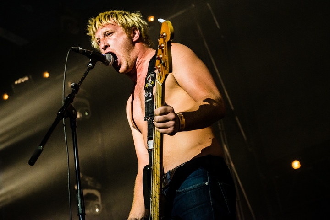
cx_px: 165
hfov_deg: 28.8
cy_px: 110
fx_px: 642
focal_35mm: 70
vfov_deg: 19.5
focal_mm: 70
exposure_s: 1/500
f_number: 5.6
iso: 2500
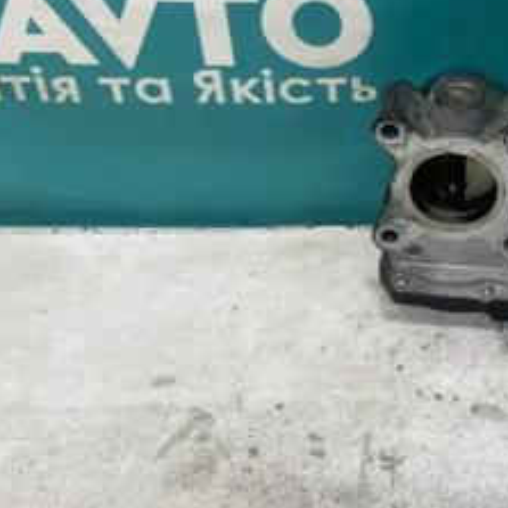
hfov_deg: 25.1
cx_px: 485
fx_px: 1096
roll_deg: -1.6
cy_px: 128
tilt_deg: -39.0
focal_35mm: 66
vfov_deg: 25.8
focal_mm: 4.25
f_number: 1.8
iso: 100
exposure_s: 1/100
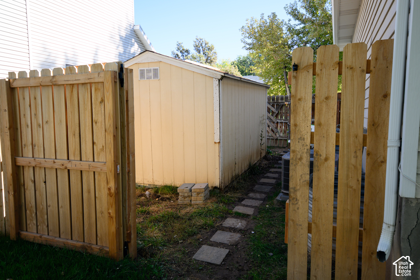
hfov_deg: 71.5
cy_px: 140
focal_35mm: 25
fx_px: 292
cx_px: 210
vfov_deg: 51.3
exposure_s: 1/320
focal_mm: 17
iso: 250
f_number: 5.3
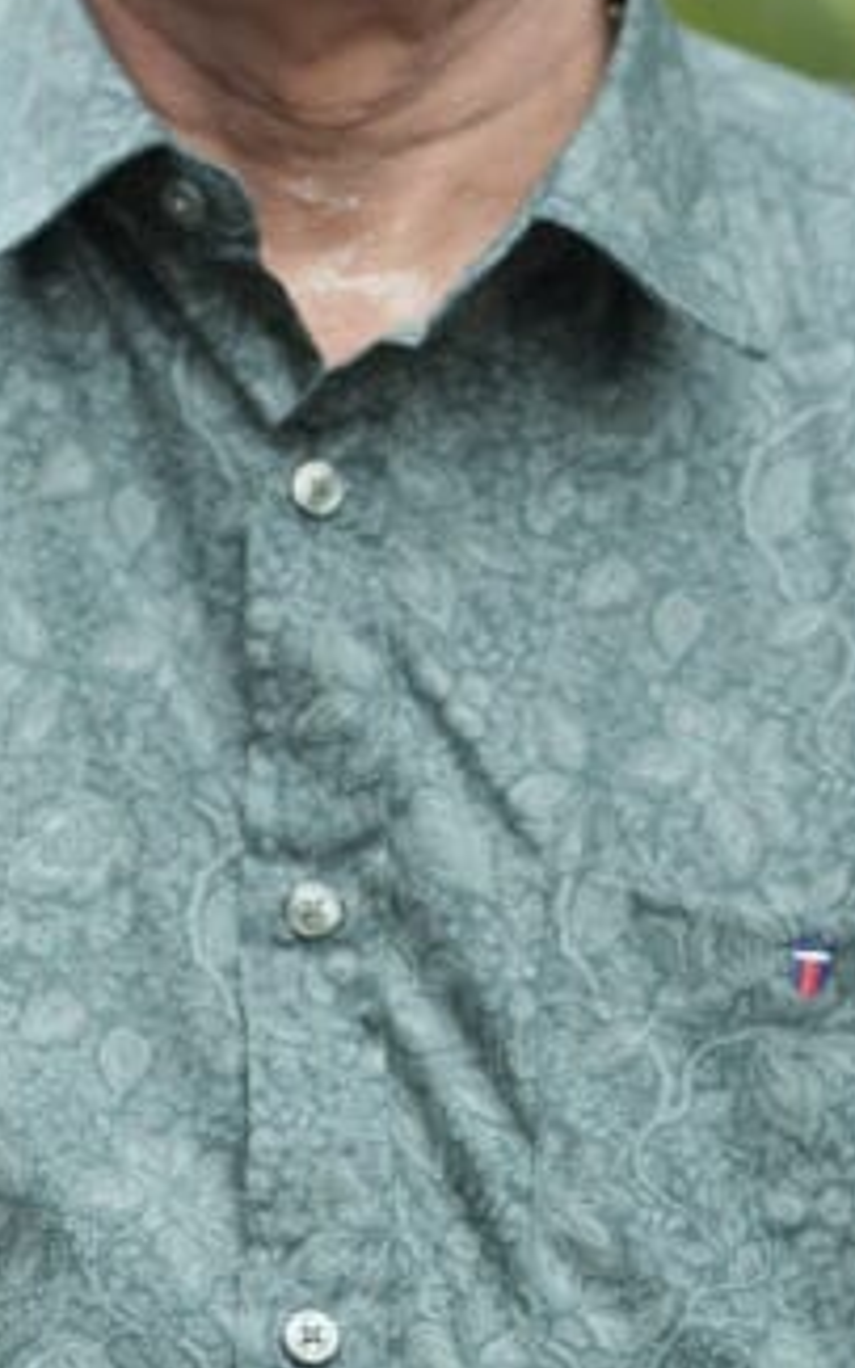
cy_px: 130
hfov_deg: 4.8
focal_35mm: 273
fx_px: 10183
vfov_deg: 7.7
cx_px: 200
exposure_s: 1/400
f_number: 1.8
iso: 125
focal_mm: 85
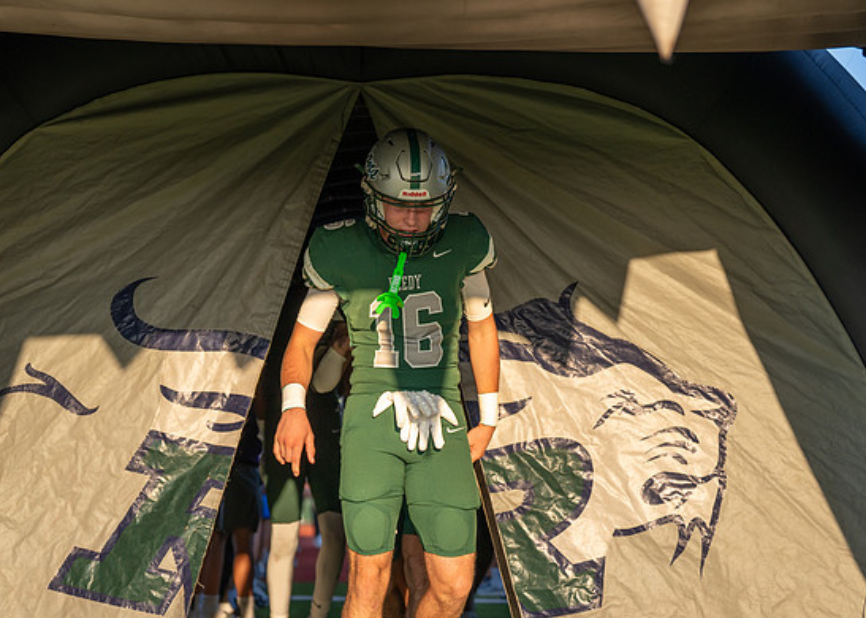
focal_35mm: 90
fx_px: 2212
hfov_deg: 22.1
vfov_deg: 15.9
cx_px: 412
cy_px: 281
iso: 100
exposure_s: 1/1000
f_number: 2.8
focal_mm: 70
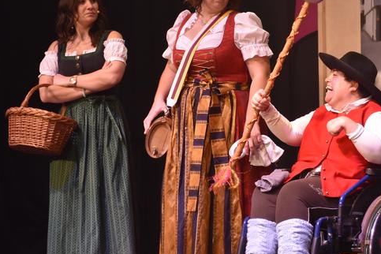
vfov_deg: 8.4
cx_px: 301
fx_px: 1736
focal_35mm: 164
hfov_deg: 12.5
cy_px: 115
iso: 800
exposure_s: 1/160
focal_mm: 66
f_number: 6.3
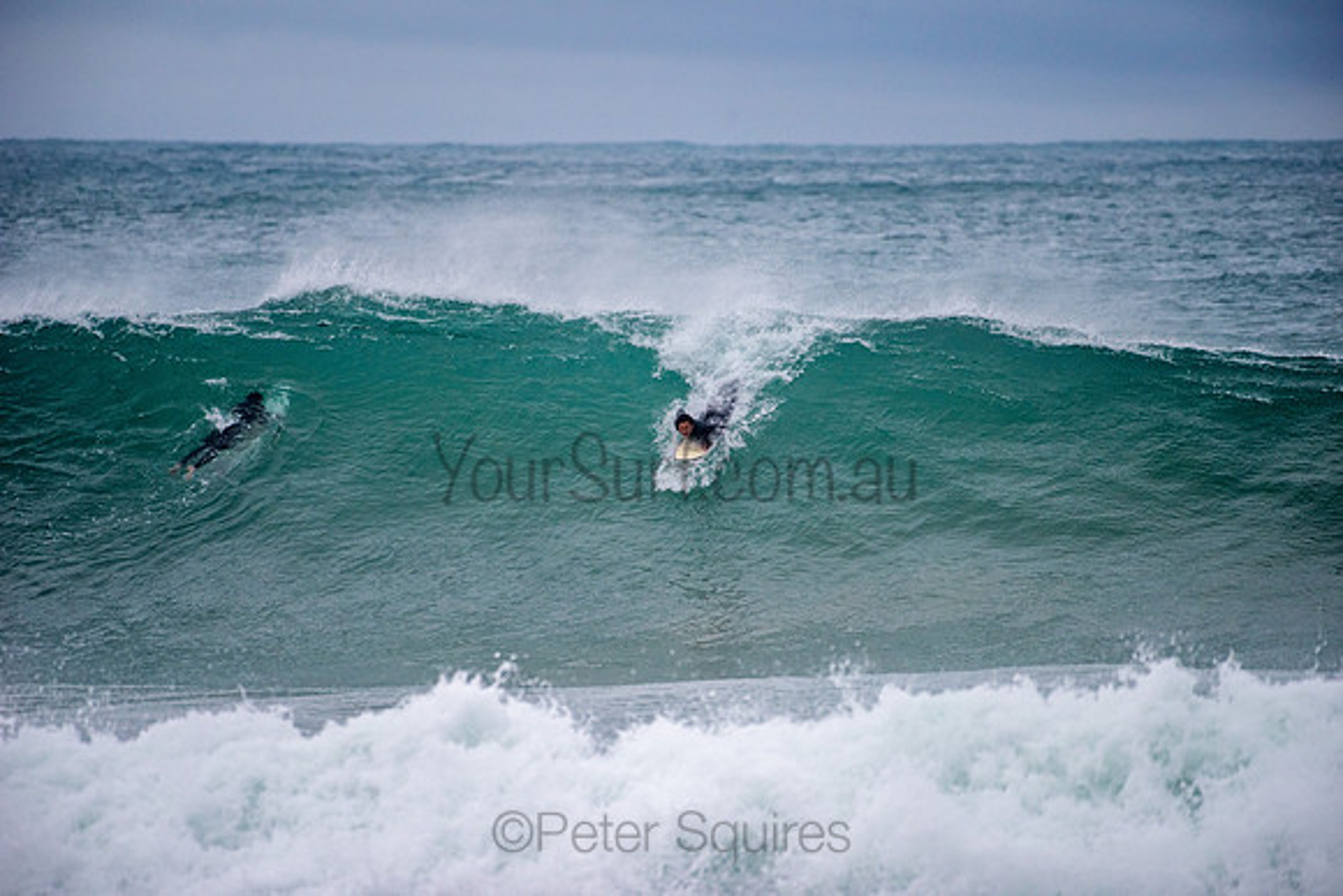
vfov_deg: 2.8
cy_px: 448
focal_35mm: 500
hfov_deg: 4.1
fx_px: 18656
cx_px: 672
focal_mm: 500
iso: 720
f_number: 5.6
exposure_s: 1/1250
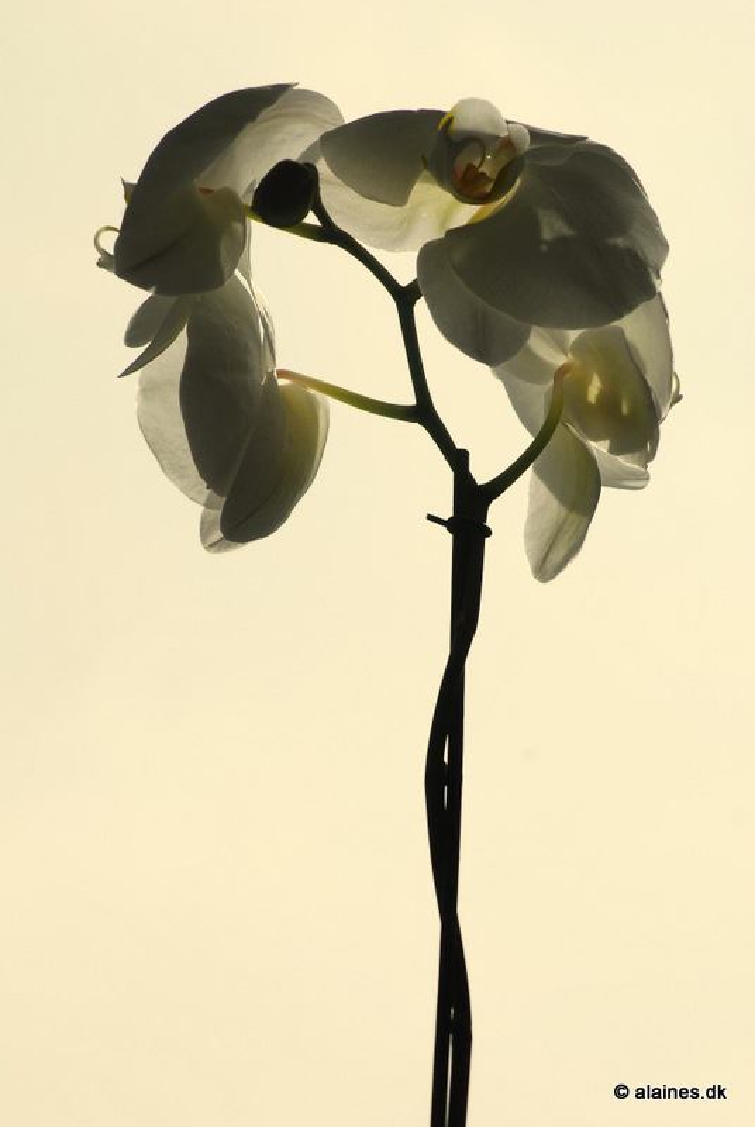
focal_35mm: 158
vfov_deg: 13.0
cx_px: 378
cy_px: 564
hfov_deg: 8.7
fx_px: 4937
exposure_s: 1/1000
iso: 200
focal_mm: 105
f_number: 8
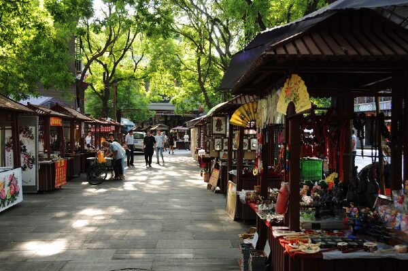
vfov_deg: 34.1
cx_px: 204
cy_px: 136
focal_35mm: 39
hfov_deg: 49.6
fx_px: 441
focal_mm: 26
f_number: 5
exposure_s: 1/25
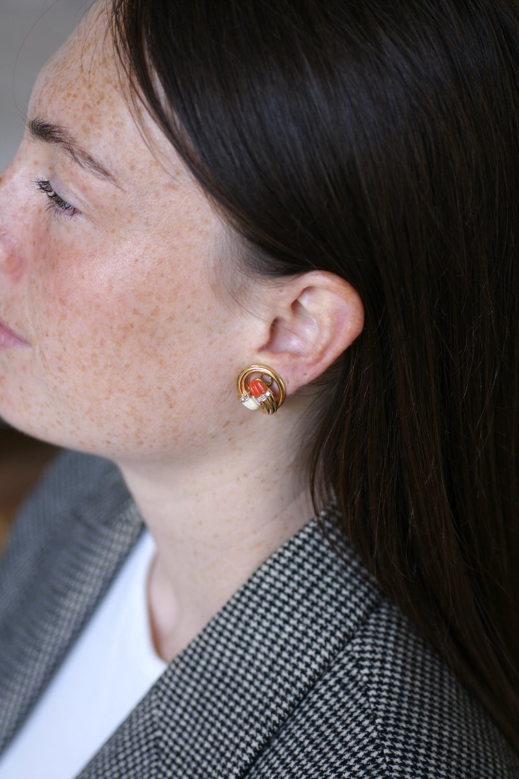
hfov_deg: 13.0
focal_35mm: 105
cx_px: 260
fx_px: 2270
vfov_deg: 19.5
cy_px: 390
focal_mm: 70
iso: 250
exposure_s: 1/125
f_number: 2.8
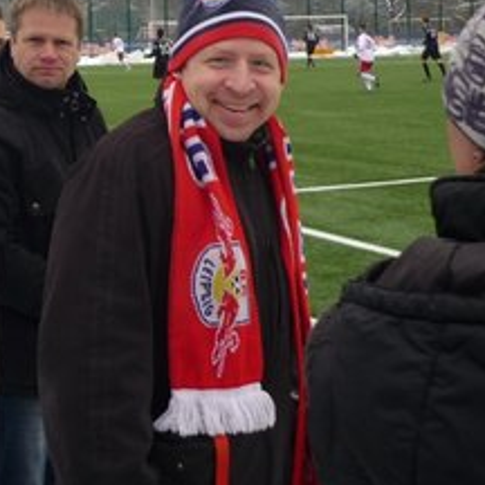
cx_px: -60
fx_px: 1141
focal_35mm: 72
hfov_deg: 22.5
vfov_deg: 23.4
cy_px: 54
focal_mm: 5.5
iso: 80
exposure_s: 1/200
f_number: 2.8
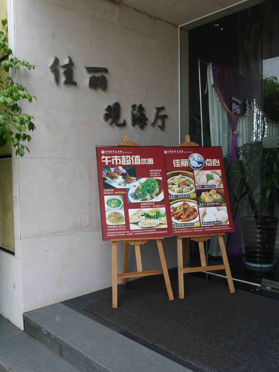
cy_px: 186
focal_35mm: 32
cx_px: 140
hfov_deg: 44.2
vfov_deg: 56.8
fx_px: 344
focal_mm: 16
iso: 160
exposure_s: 1/160
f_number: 5.6
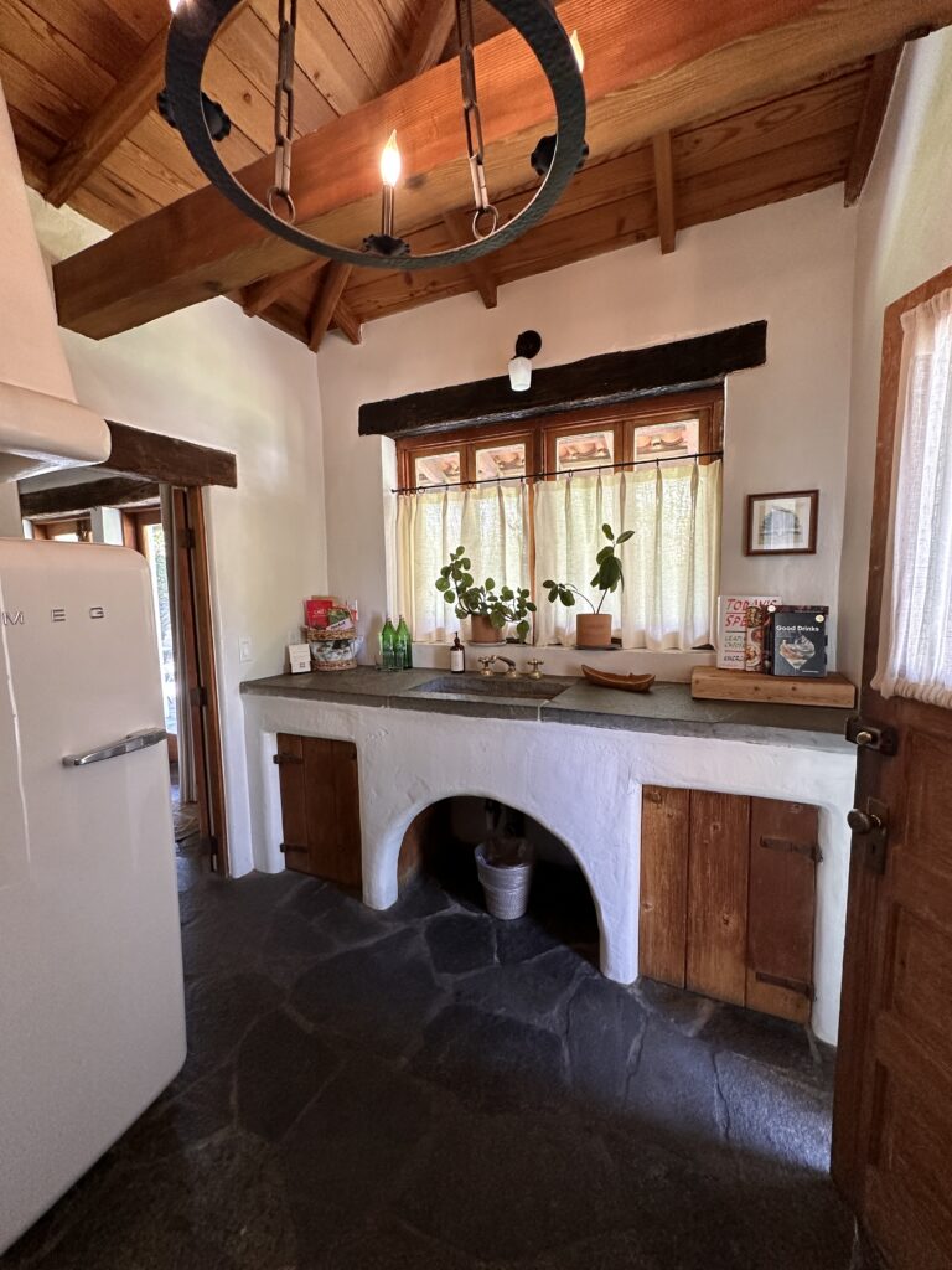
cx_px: 476
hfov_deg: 85.7
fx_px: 513
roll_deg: +0.8
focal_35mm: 14
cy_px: 635
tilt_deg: -4.7
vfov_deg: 102.1
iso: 250
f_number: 2.2
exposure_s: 1/120
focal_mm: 2.22
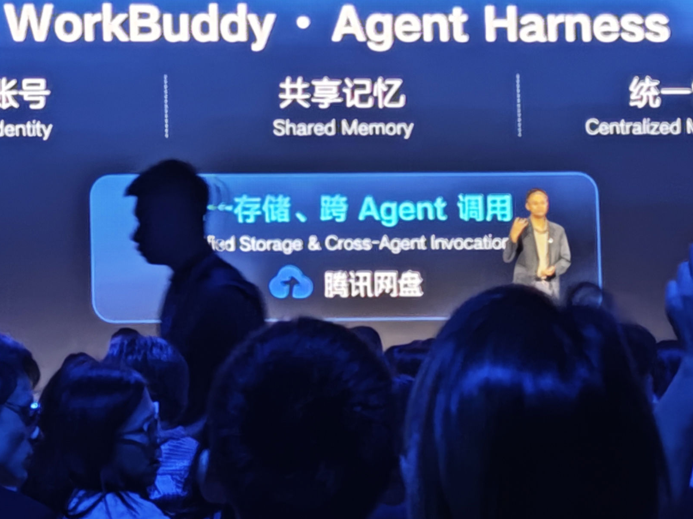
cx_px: -30
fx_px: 3684
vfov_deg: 8.0
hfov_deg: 10.6
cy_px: -6
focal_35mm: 184
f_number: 1.44
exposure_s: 1/50
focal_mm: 6.68
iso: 500
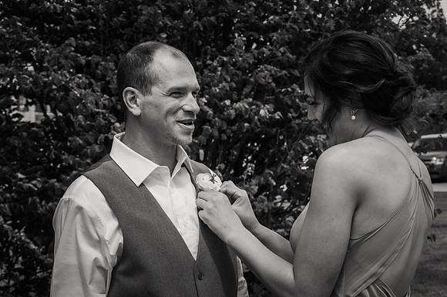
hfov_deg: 24.6
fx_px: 1023
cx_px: 224
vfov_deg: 16.5
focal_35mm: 82
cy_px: 148
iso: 200
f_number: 9
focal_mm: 55
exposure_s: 1/320
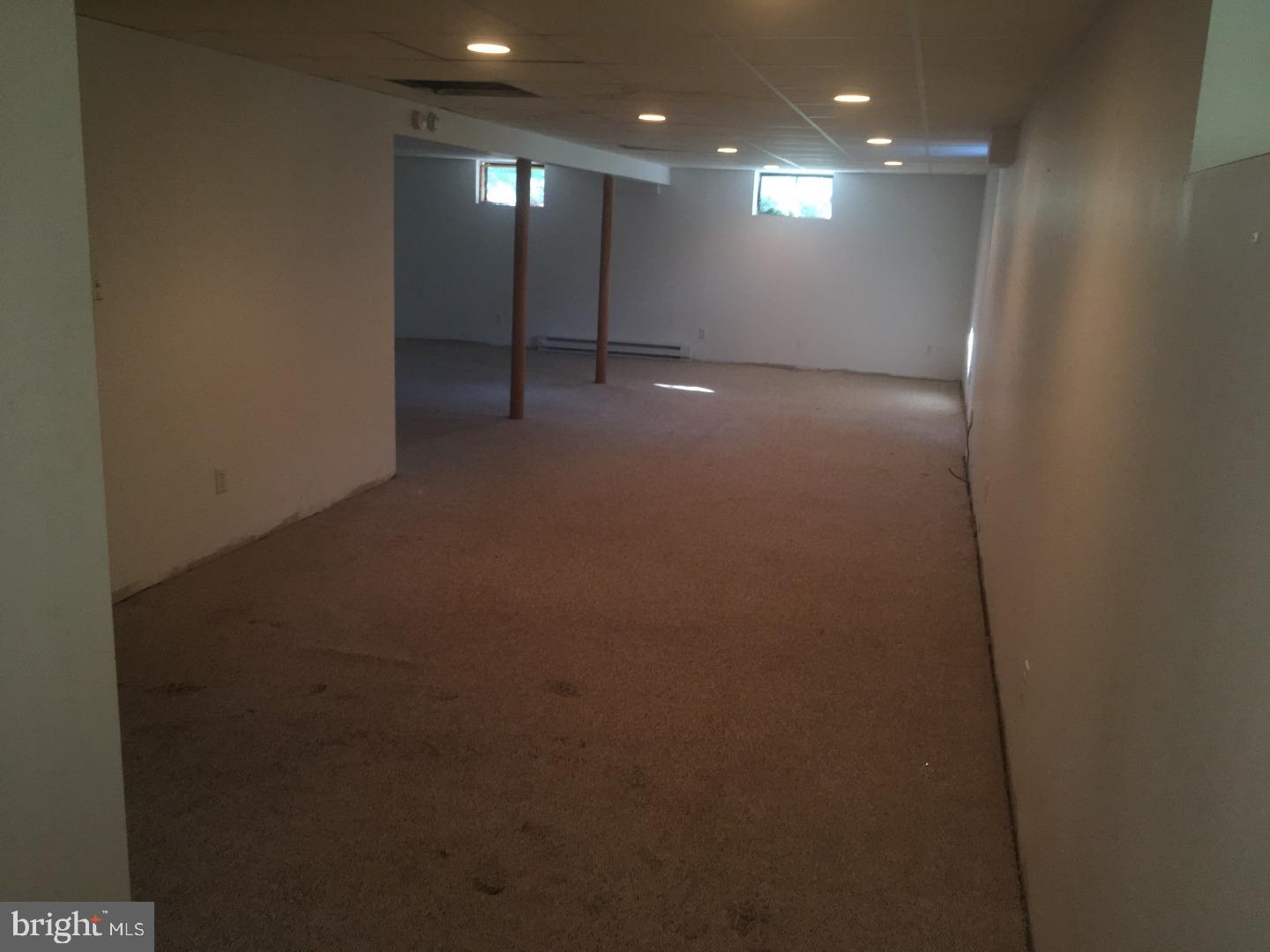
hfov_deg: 61.7
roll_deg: -2.8
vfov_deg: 48.2
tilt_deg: -13.4
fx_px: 1064
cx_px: 635
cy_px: 476
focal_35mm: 29
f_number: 2.2
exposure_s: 1/30
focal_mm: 4.15
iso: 64
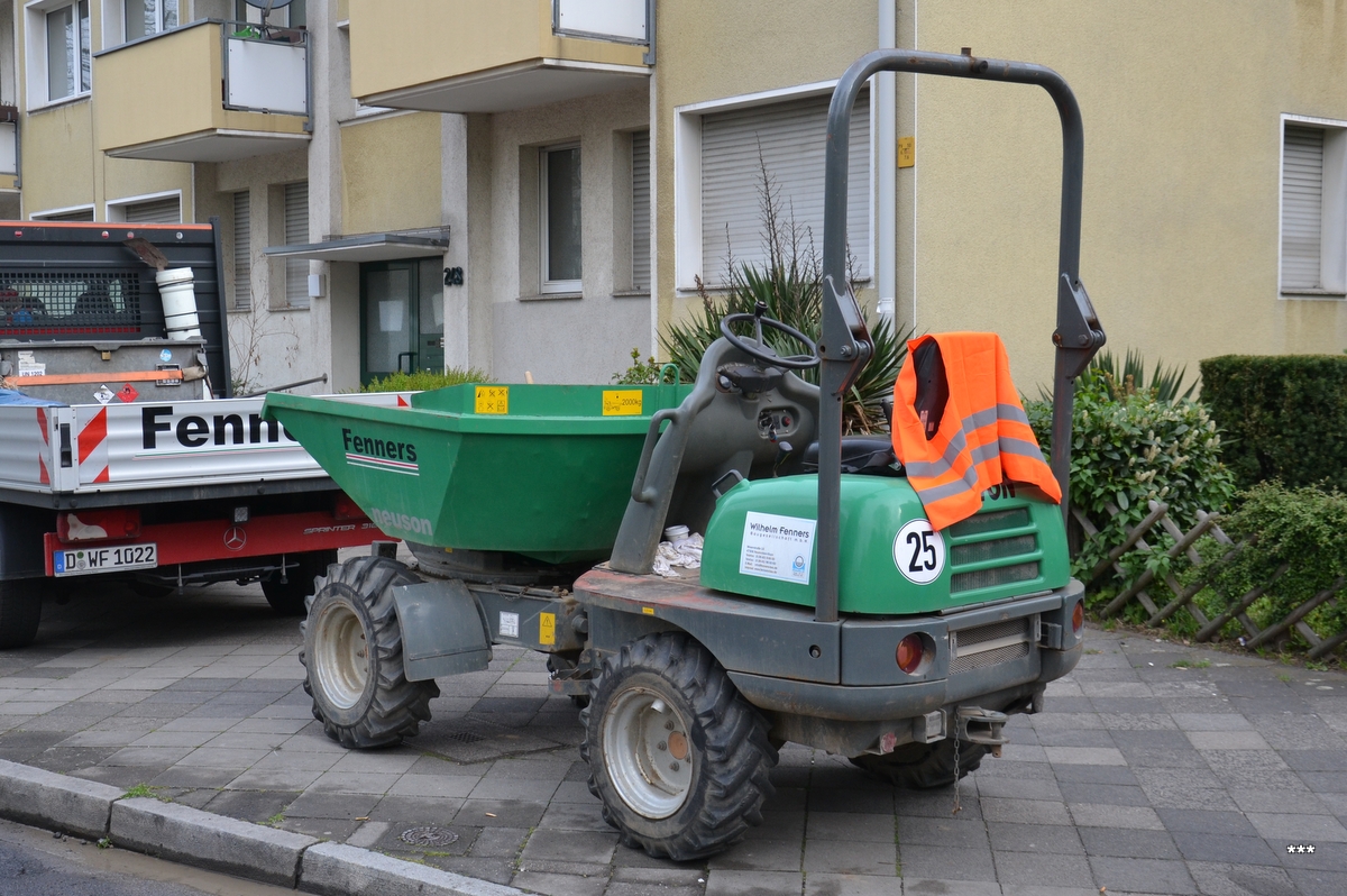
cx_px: 674
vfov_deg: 31.8
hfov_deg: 46.4
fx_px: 1570
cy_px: 448
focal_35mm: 42
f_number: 4
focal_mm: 28
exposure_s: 1/640
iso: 400
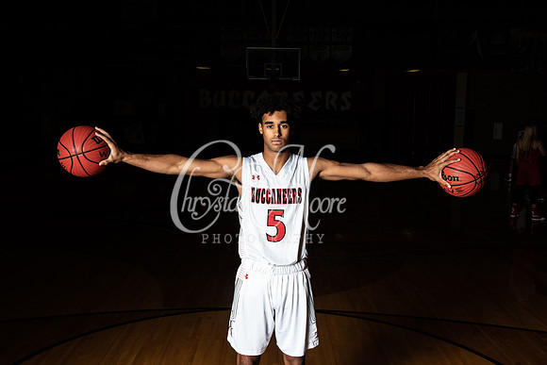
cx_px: 274
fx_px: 669
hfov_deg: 44.5
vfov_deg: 30.5
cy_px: 182
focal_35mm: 44
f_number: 14
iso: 320
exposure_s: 1/200
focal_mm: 44
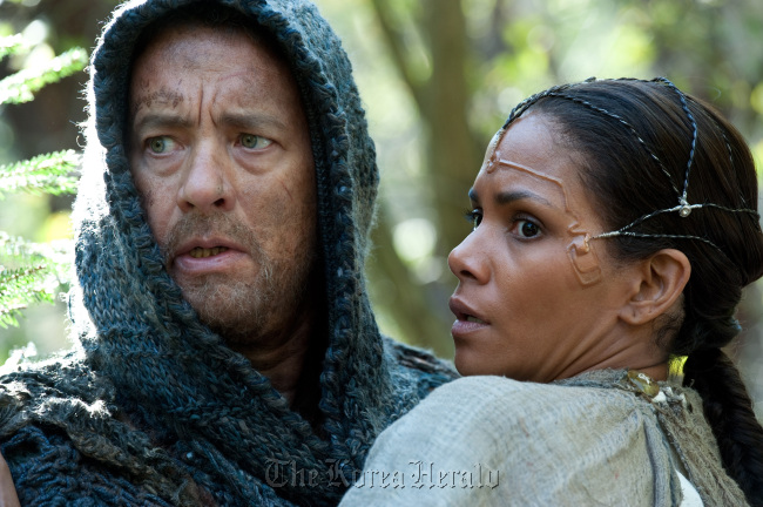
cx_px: 382
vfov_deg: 7.4
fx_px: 3917
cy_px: 254
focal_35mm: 185
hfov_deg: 11.1
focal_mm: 185
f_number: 5
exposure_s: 1/80
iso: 400
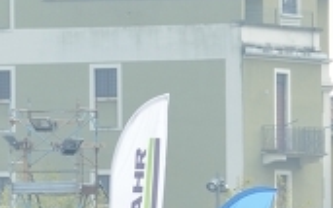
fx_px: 8098
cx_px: 378
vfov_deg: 1.5
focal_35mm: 892
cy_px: 421
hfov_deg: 2.4
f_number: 8
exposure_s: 1/320
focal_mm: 150
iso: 400
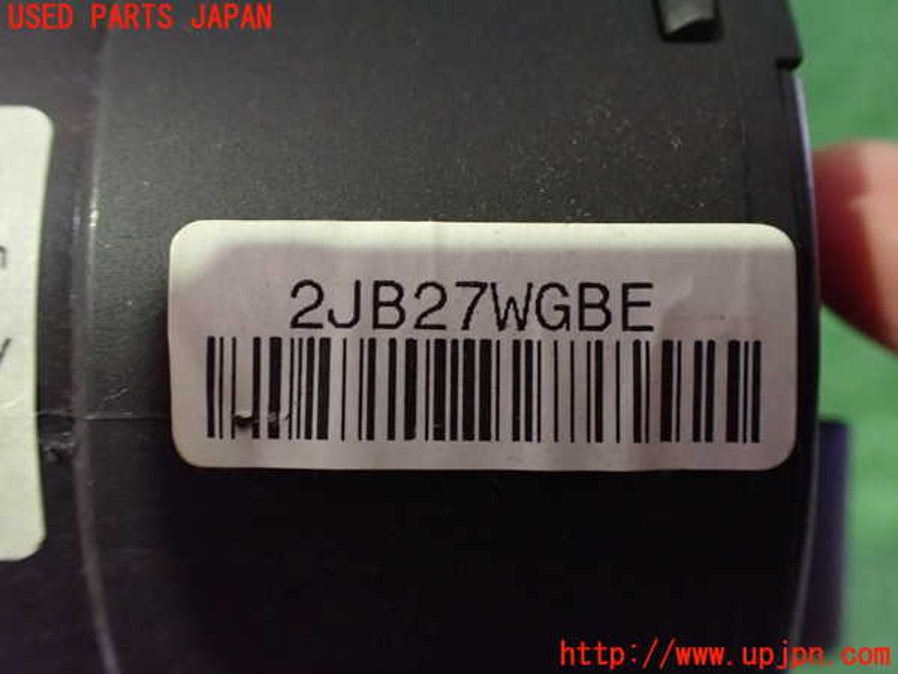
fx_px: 778
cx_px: 449
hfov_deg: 60.0
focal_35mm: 30
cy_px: 337
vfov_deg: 46.8
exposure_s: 1/30
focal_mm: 5.4
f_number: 2.3
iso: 1250
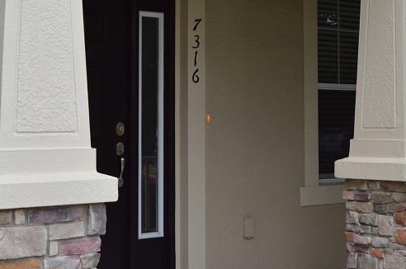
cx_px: 273
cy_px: 74
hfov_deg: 26.9
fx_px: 844
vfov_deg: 18.0
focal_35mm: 75
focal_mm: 24
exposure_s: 1/125
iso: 400
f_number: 5.6
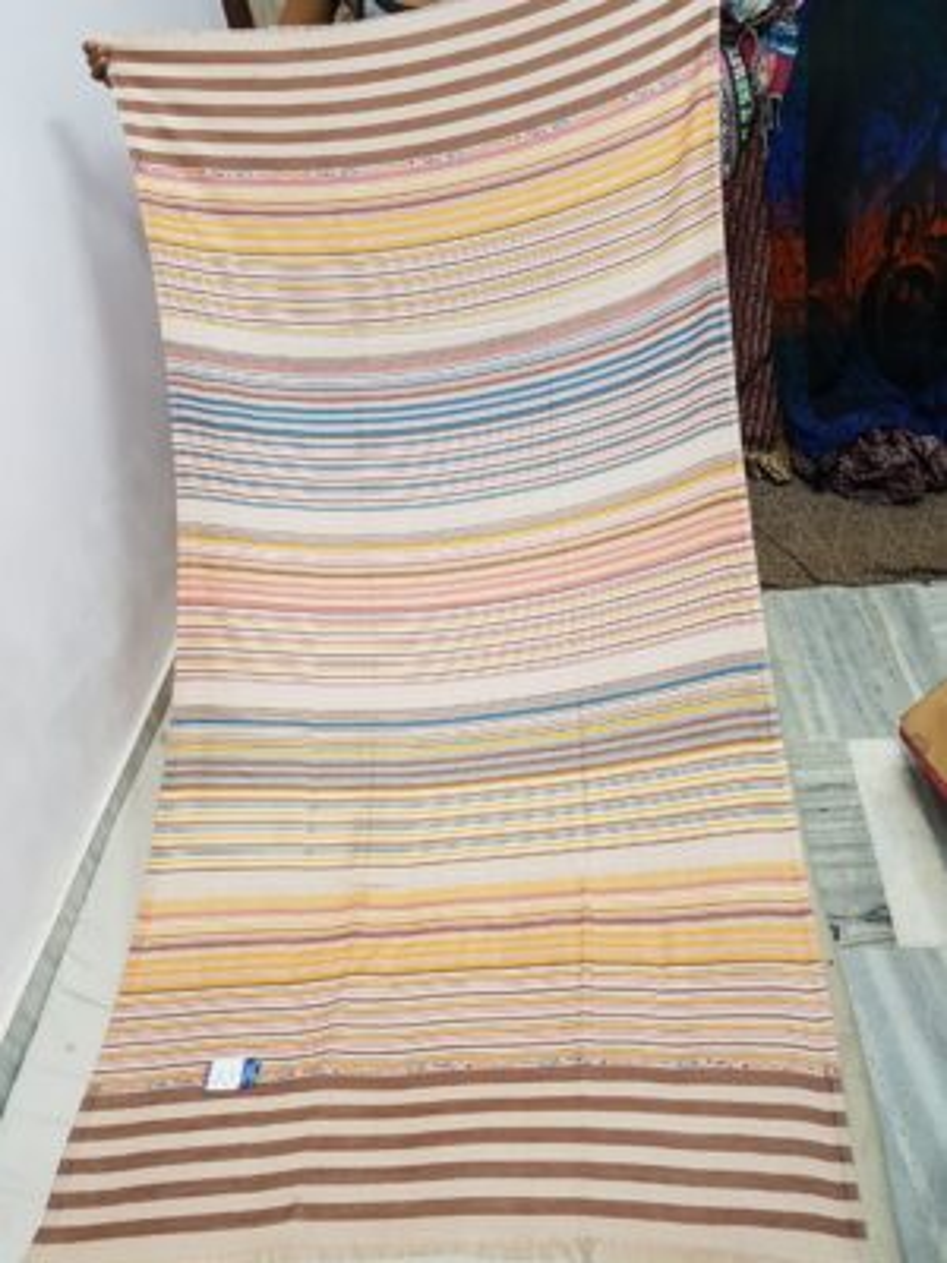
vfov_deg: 67.3
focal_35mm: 26
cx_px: 474
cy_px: 632
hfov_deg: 53.1
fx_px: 948
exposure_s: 1/25
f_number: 1.7
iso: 160
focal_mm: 4.2
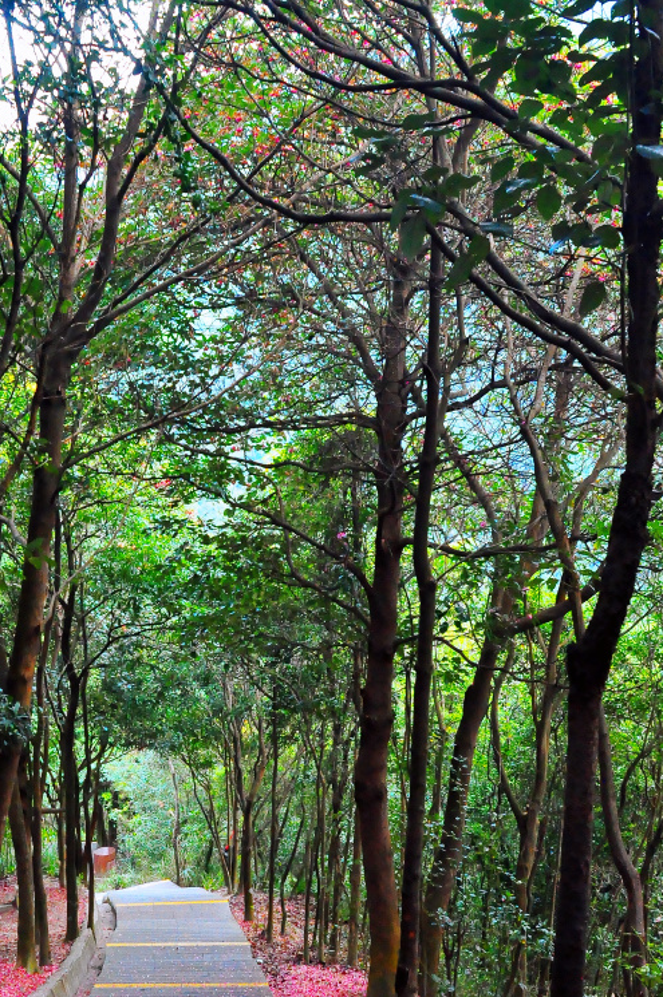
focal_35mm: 58
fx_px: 1606
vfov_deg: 34.1
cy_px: 683
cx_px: 131
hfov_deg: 23.0
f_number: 5.6
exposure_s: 1/400
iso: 3200
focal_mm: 24
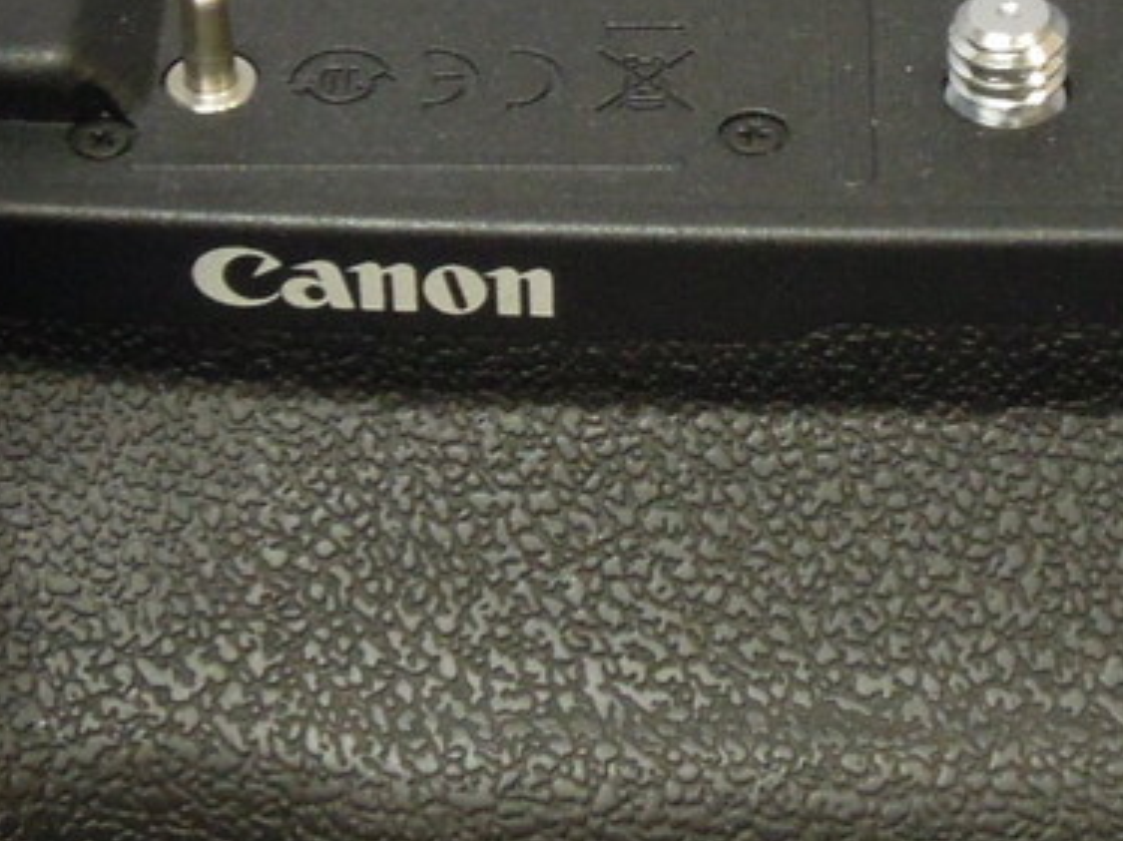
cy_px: 90
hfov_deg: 12.3
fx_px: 5189
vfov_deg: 9.2
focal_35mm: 160
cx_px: 674
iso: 560
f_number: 6.6
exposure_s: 1/15
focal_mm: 9
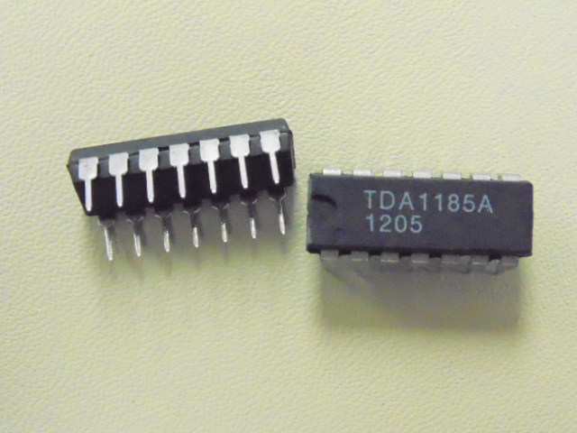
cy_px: 216
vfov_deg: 22.6
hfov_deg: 29.8
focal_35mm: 65
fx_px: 1083
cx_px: 288
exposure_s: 1/125
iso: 3200
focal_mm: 11.7
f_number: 4.1
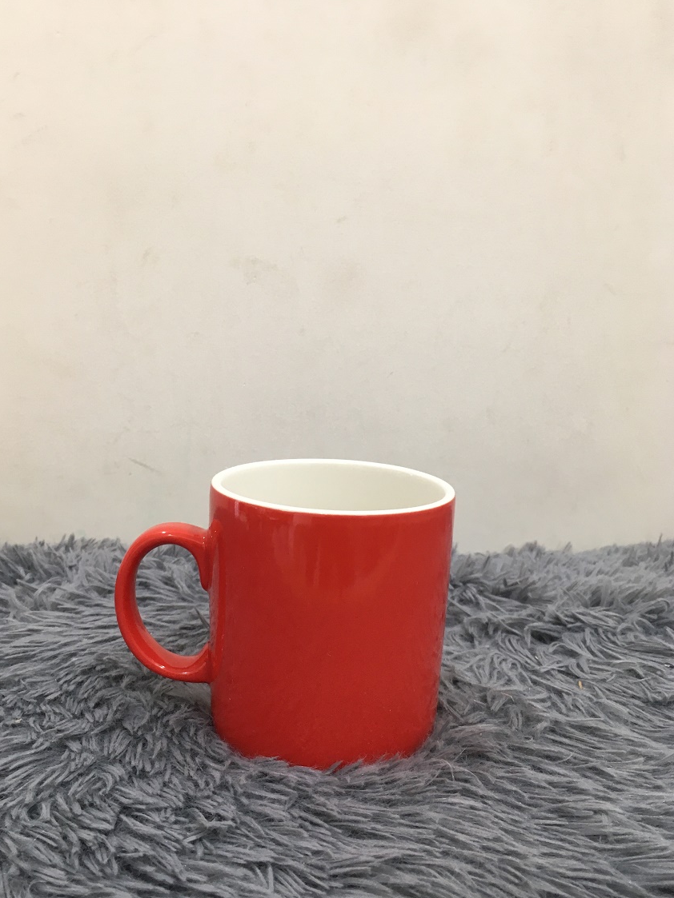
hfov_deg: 45.4
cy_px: 477
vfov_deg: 58.3
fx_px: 805
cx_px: 330
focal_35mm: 31
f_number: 2.2
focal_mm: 4.15
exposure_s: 1/33
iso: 100
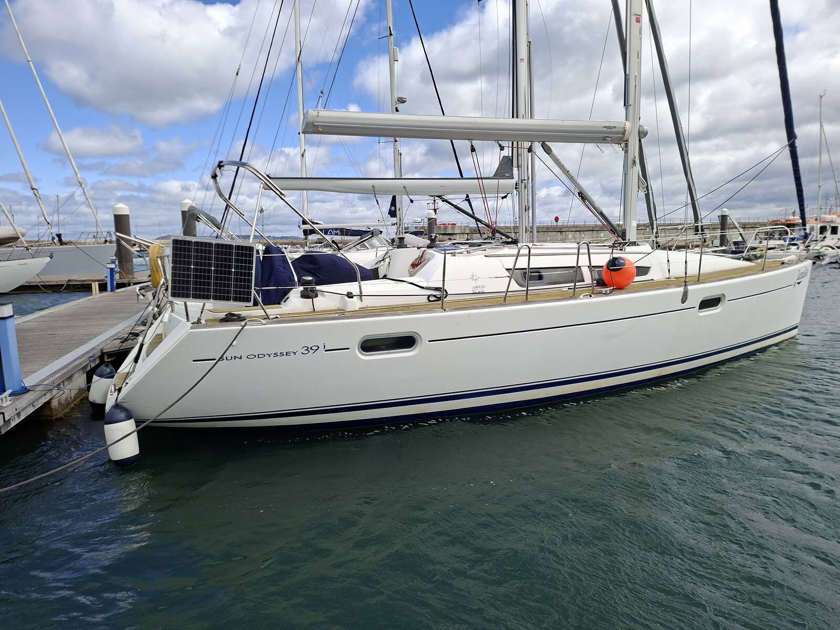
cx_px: 420
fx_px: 558
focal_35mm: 23
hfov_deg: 73.9
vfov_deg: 58.9
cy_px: 315
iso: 40
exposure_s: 1/2070
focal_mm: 5.54
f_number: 1.8
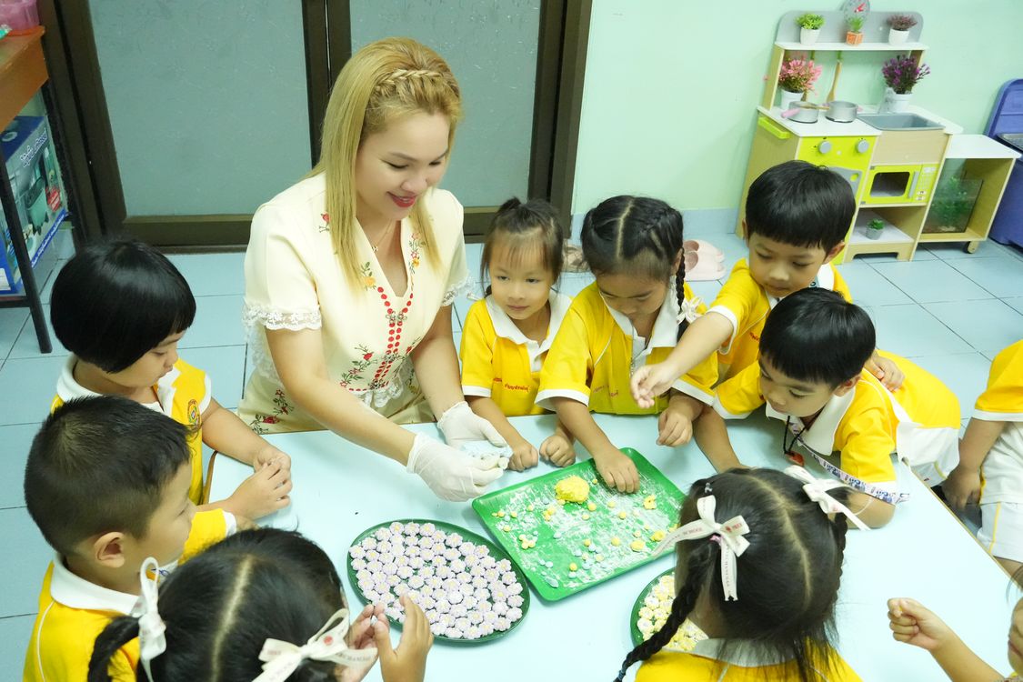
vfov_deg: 43.6
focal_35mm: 30
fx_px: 852
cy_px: 341
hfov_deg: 61.9
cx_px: 512
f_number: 5
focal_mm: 20
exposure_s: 1/200
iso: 10000
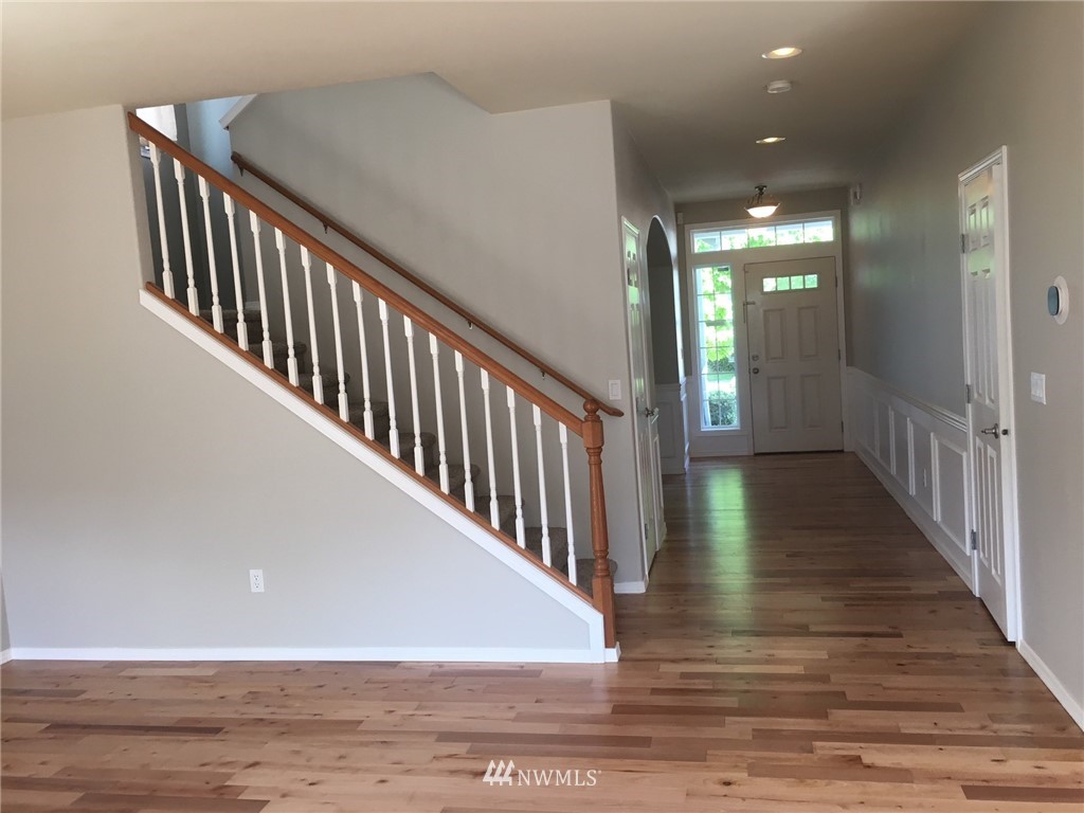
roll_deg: +3.8
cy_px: 406
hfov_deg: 61.7
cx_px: 542
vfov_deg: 48.2
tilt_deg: -4.5
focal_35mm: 29
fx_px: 908
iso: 25
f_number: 2.2
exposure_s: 1/40
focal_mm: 4.15
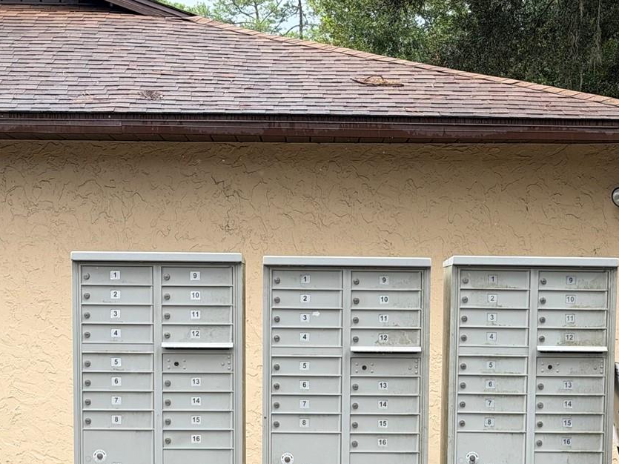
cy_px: 433
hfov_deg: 21.3
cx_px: 377
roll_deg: -0.2
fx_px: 1645
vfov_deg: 15.8
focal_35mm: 92
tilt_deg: -4.5
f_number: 1.78
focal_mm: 6.76
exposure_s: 1/641
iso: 80
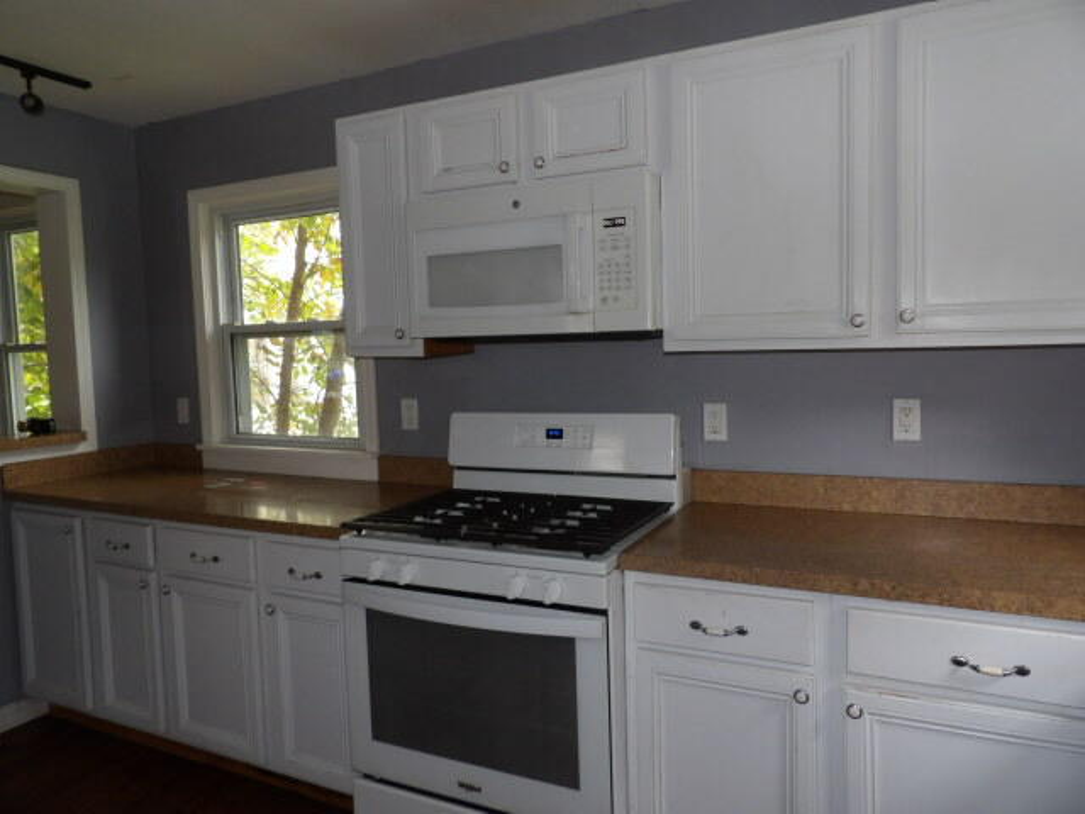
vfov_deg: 56.8
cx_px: 542
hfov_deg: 71.6
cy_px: 407
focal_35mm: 24
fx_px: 752
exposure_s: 1/33
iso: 200
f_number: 3.2
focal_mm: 4.3
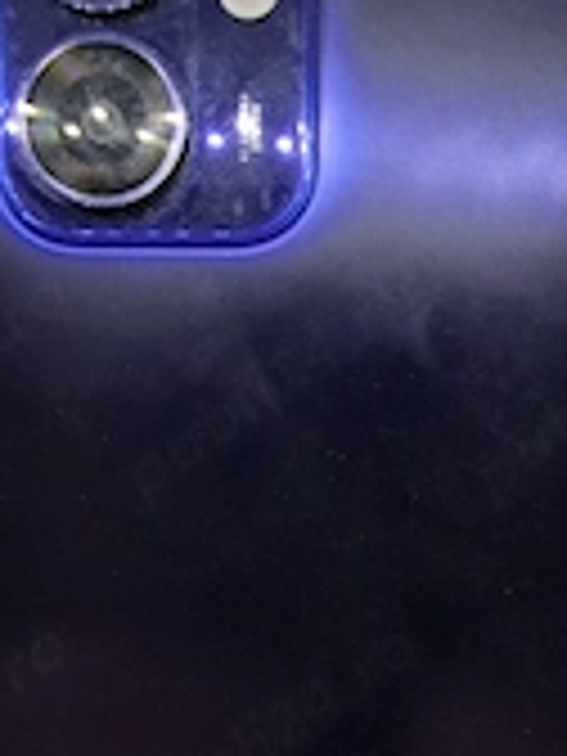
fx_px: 677
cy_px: 441
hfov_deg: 45.0
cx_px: 360
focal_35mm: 31
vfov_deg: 58.0
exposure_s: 1/156
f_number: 2.2
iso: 50
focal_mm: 2.2
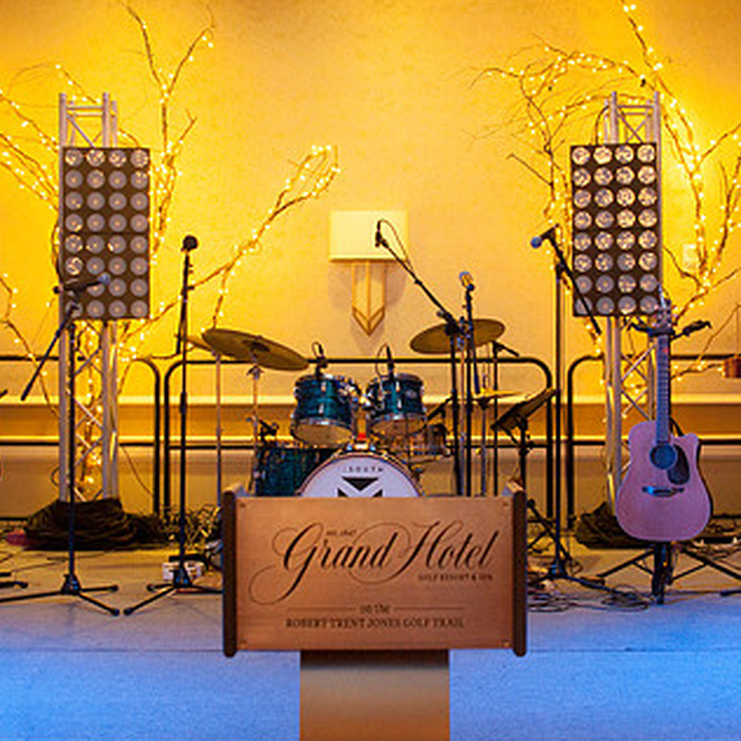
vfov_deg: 30.6
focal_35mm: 56
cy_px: 372
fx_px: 1356
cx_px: 389
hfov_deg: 30.6
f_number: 3.5
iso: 1000
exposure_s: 1/30
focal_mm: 24
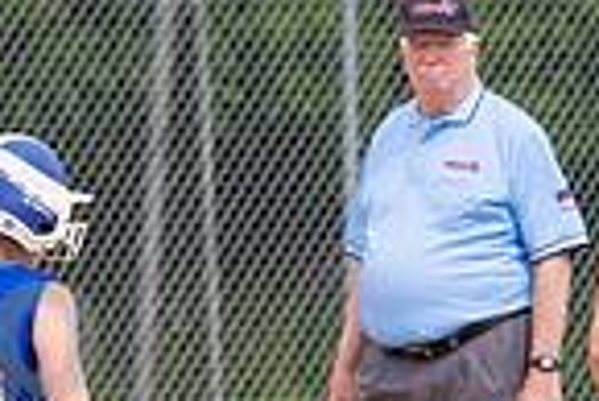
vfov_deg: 1.2
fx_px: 19953
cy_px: 397
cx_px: -29
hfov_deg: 1.7
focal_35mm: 1198
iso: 320
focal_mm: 200
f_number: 5.6
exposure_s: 1/1600
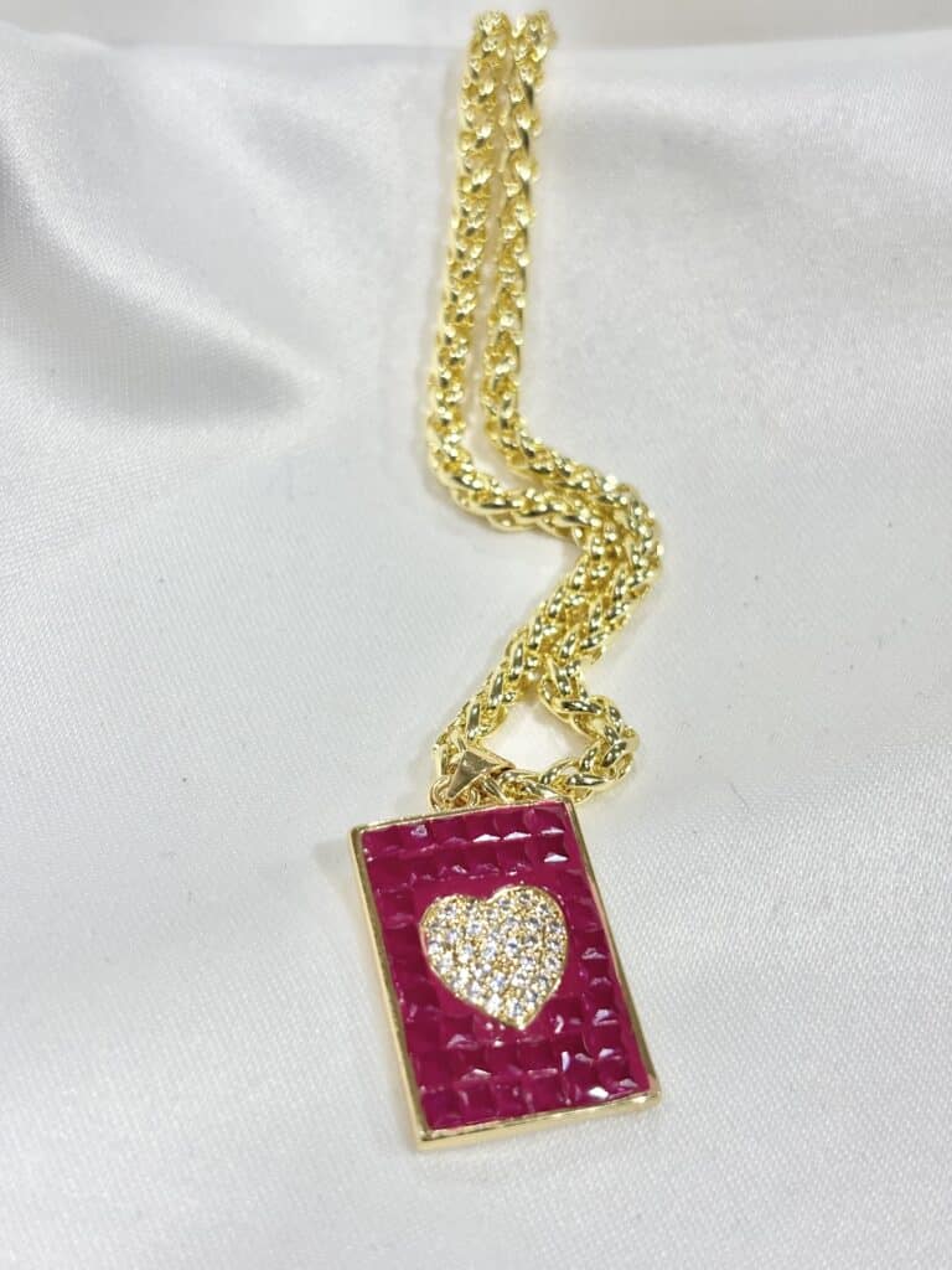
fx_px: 1907
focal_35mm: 52
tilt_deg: -39.4
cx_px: 476
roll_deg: +2.2
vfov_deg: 36.8
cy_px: 635
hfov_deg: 28.0
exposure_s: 1/229
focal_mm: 5.96
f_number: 1.6
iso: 32
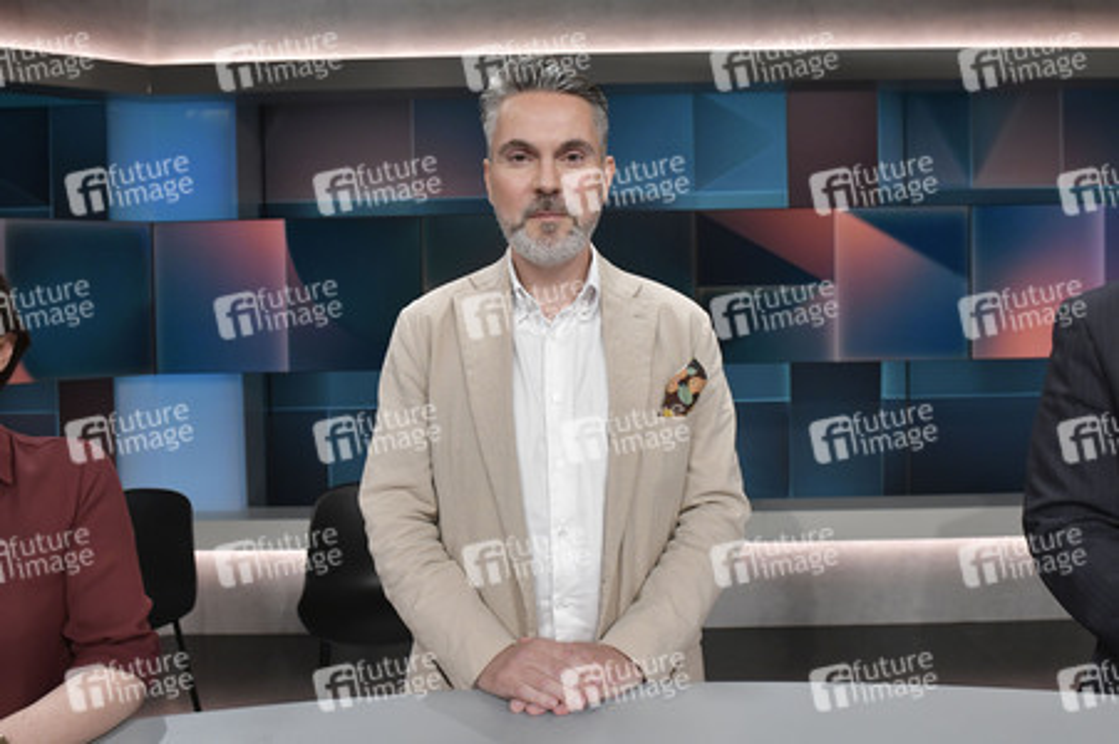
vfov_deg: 53.1
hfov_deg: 73.8
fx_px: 745
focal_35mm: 24
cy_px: 372
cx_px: 560
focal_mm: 24
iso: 2500
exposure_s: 1/200
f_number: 5.6
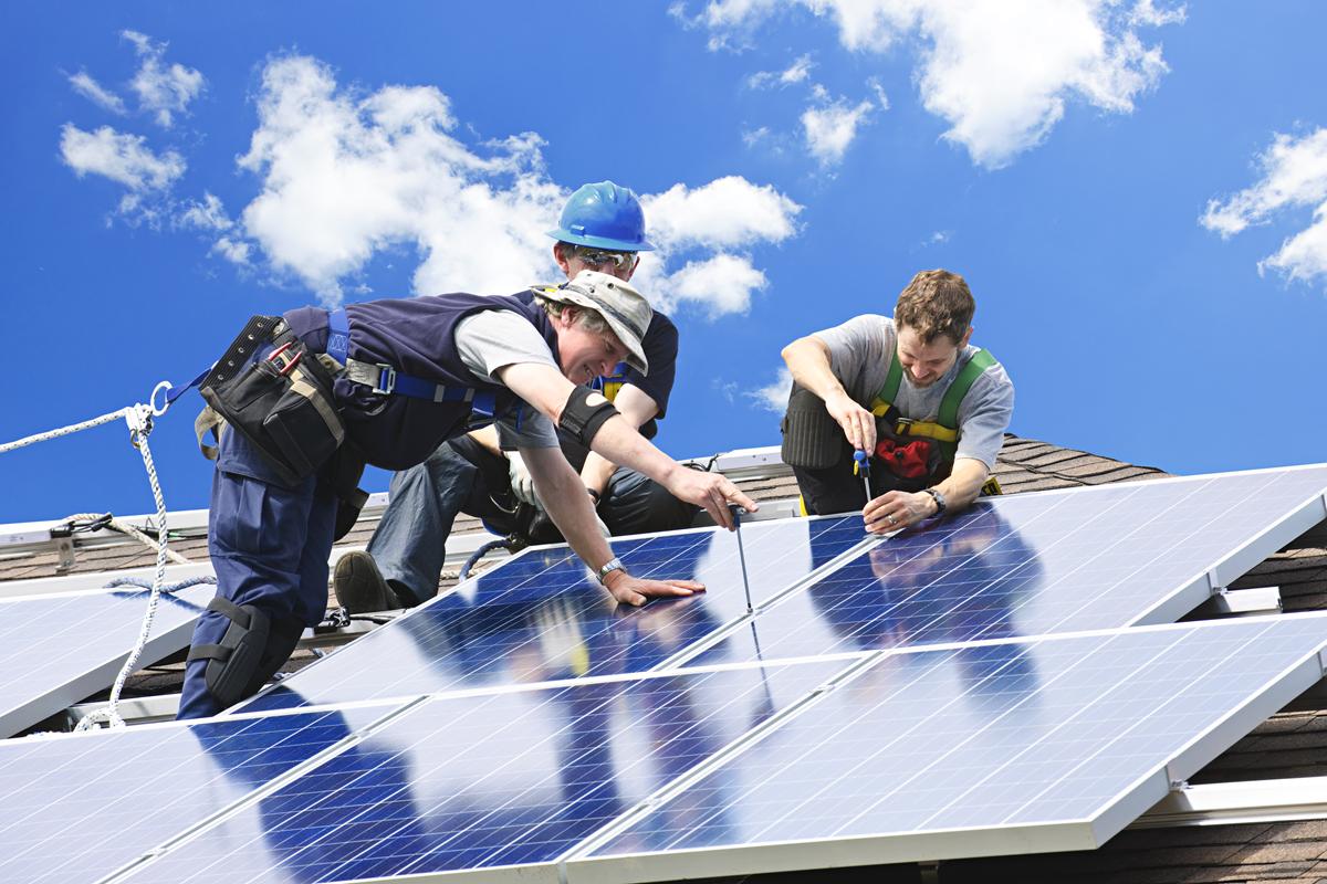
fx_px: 7003
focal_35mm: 190
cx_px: 664
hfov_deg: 10.8
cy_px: 442
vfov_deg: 7.2
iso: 200
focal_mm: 190
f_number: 11
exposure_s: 1/160
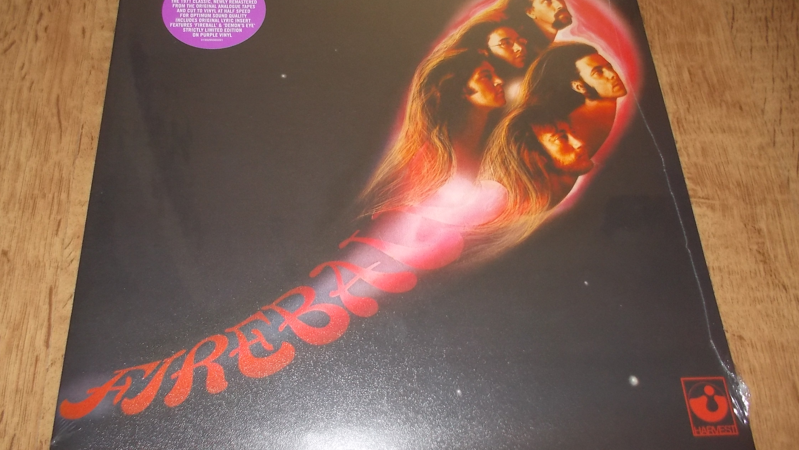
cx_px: 396
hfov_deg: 61.0
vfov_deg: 36.7
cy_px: 216
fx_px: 678
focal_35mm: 32
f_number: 3.3
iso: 200
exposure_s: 1/30
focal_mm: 4.1
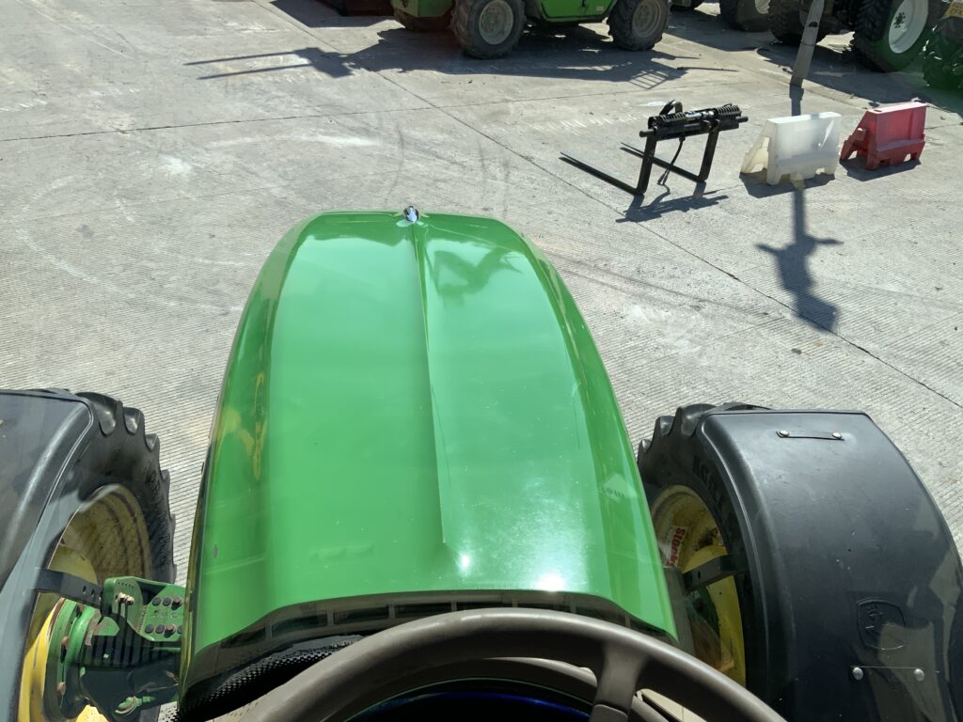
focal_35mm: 29
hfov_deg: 61.7
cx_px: 482
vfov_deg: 48.2
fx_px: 807
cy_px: 361
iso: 16
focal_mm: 3
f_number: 1.8
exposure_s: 1/1534
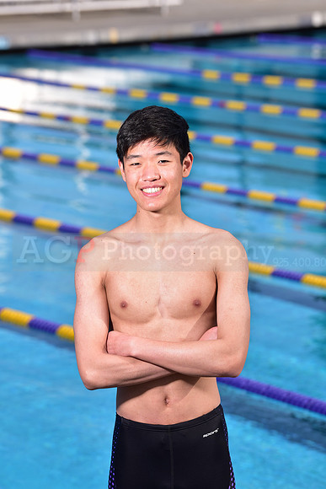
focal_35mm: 160
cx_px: 163
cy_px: 244
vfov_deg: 12.8
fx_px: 2172
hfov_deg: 8.6
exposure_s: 1/250
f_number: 6.3
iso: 80
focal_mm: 160
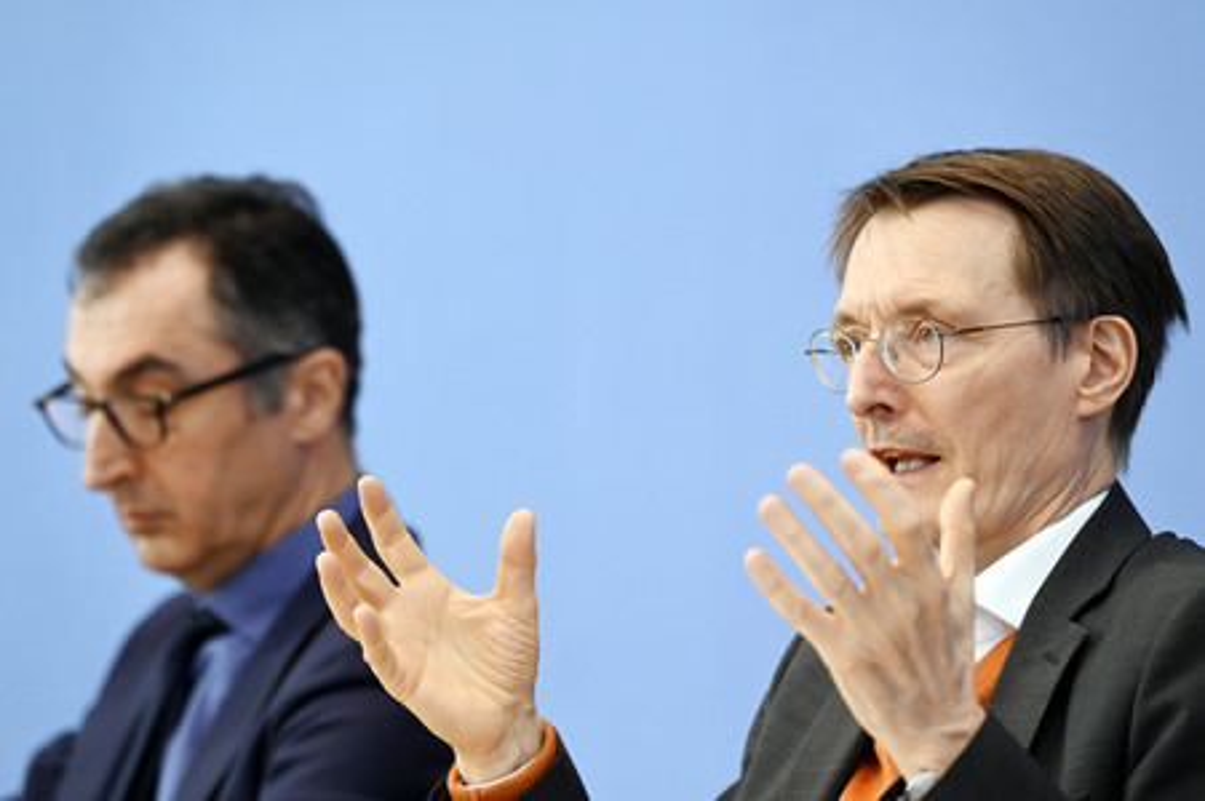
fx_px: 6689
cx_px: 602
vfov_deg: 6.9
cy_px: 400
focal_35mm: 200
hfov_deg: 10.3
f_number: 4
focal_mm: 200
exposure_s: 1/1250
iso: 2500
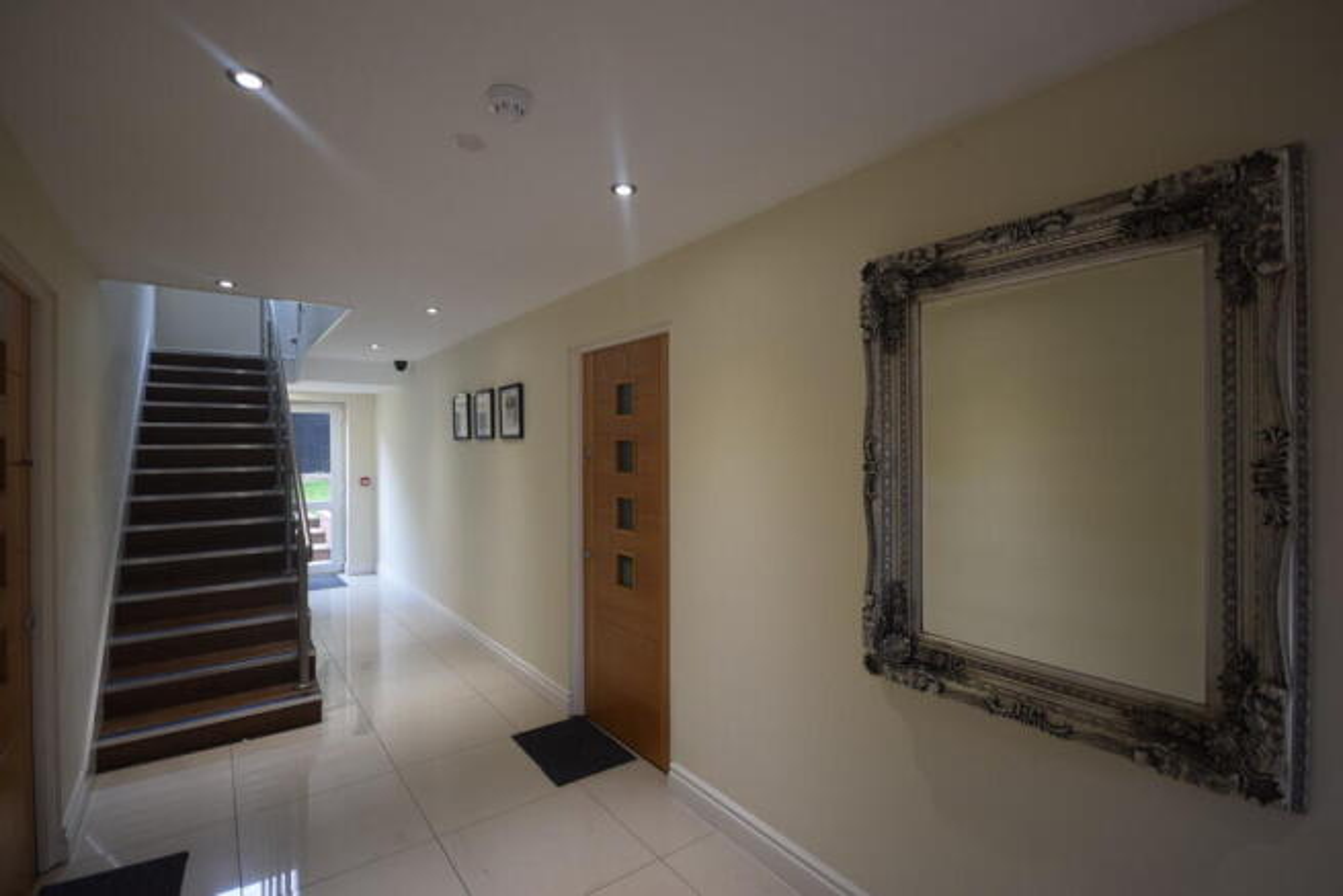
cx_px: 672
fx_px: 616
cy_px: 448
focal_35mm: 16
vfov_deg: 72.1
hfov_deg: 95.0
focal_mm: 11
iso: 450
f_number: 4.2
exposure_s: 1/60
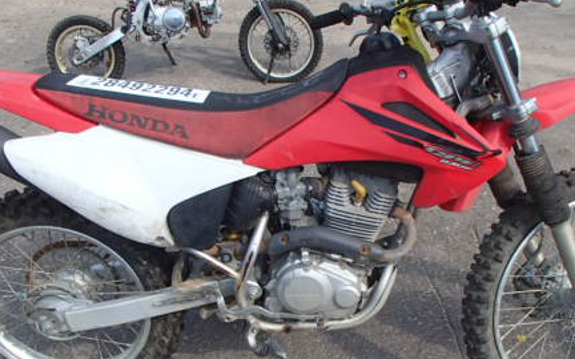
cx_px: 310
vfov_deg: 29.0
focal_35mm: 44
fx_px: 690
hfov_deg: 45.2
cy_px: 249
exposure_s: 1/400
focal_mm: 5
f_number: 3.9
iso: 100
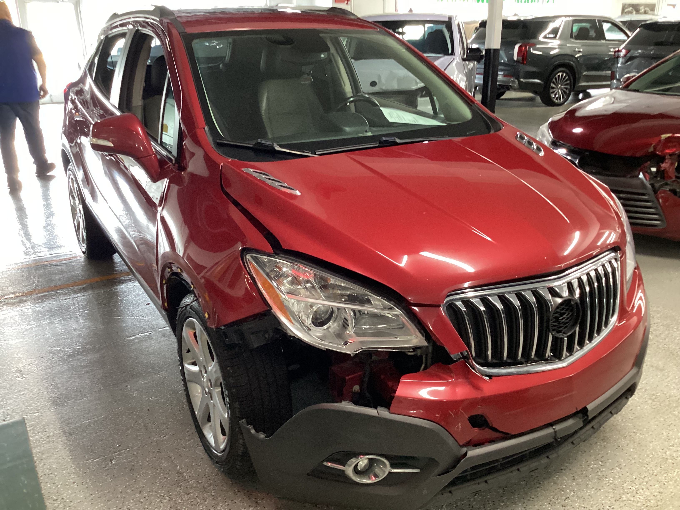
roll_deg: +0.0
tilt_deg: -20.0
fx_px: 609
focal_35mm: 31
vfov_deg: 45.4
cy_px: 255
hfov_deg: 58.4
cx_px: 340
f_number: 2.4
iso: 400
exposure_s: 1/33
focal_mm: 3.3
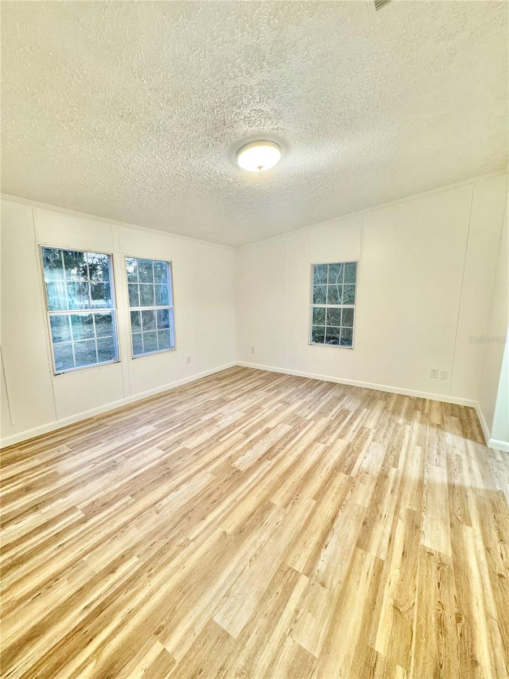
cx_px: 254
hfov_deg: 85.7
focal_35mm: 14
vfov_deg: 102.1
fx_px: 274
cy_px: 340
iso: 250
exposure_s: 1/60
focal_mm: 2.22
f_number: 2.2
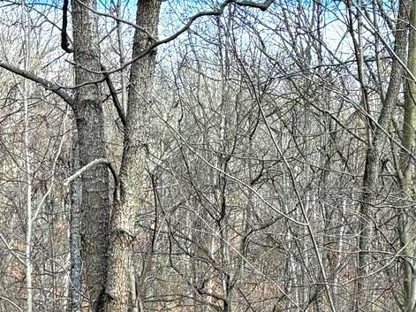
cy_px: 497
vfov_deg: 12.3
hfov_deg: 17.3
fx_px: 1358
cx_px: 332
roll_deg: -2.1
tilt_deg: -1.7
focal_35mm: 113
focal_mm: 5.96
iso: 50
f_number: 1.6
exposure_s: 1/482
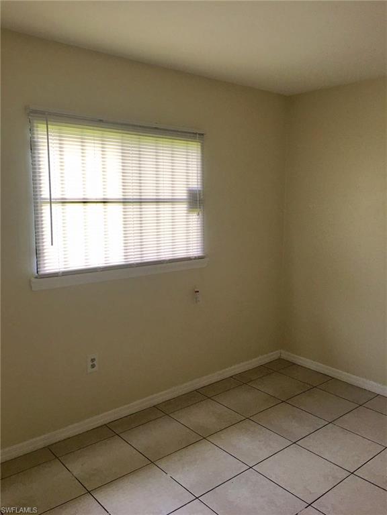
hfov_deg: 48.2
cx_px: 194
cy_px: 258
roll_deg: +0.6
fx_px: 432
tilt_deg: -7.0
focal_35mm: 29
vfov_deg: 61.7
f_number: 2.2
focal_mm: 4.15
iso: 40
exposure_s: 1/30
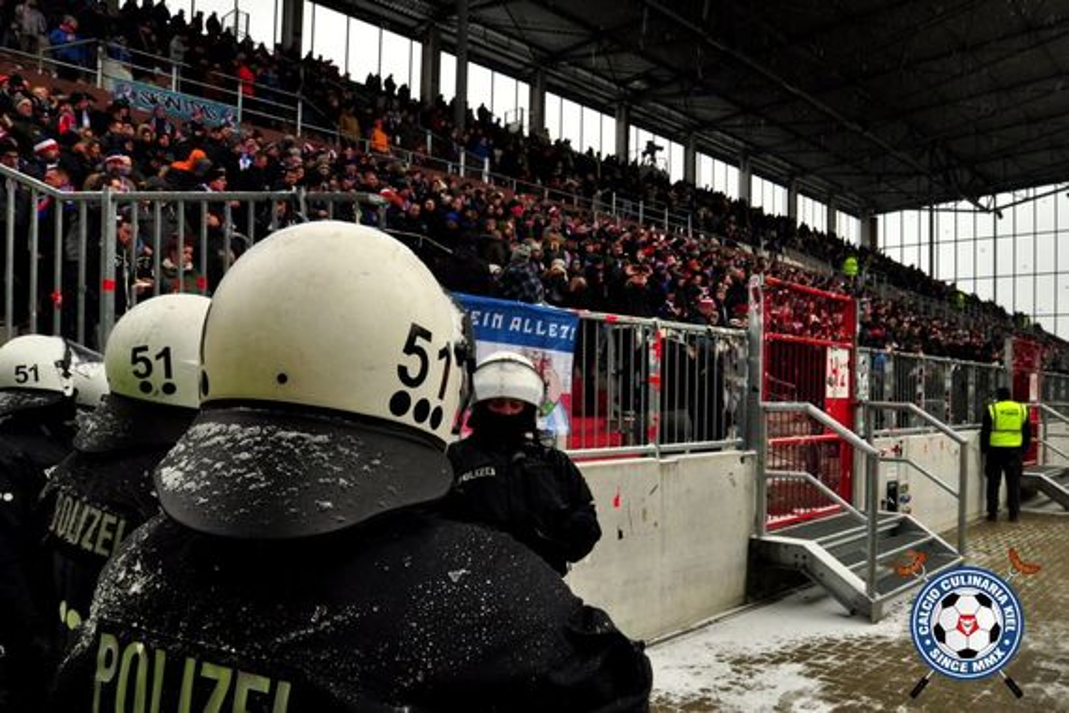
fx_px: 624
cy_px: 356
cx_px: 534
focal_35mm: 21
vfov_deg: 59.5
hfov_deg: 81.2
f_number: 13
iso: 640
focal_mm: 14
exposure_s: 1/200
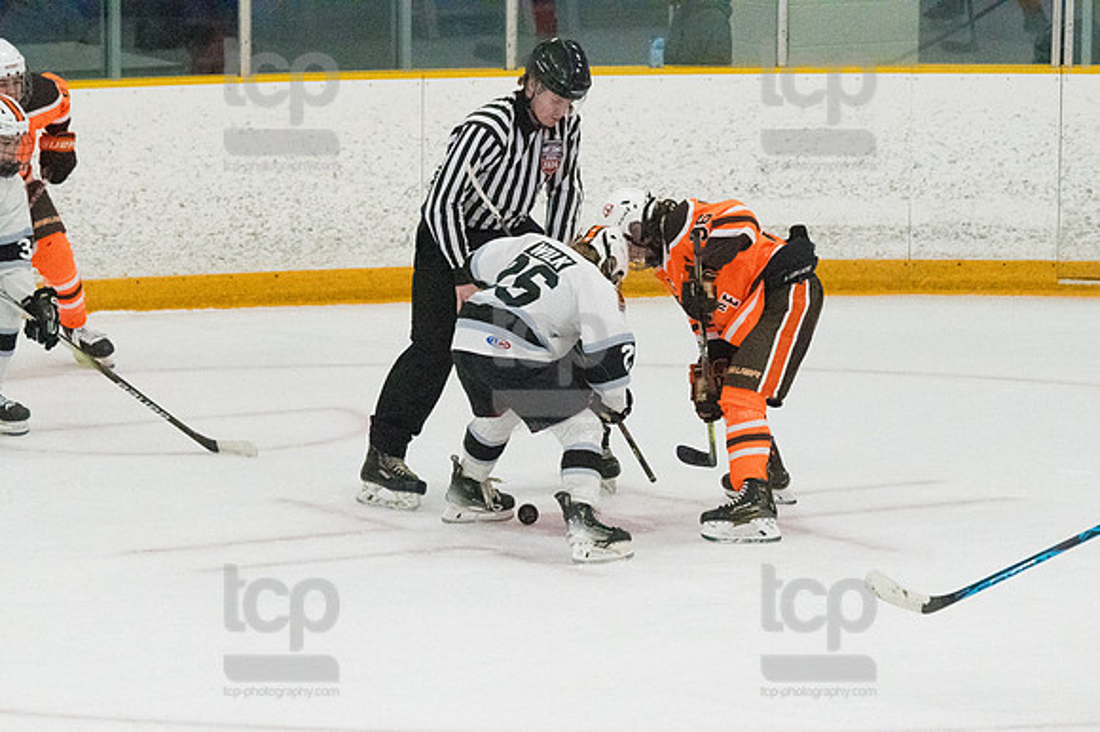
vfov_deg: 4.6
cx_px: 550
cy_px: 366
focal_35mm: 300
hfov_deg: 6.9
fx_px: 9161
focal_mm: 200
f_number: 5
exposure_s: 1/1600
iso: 8000
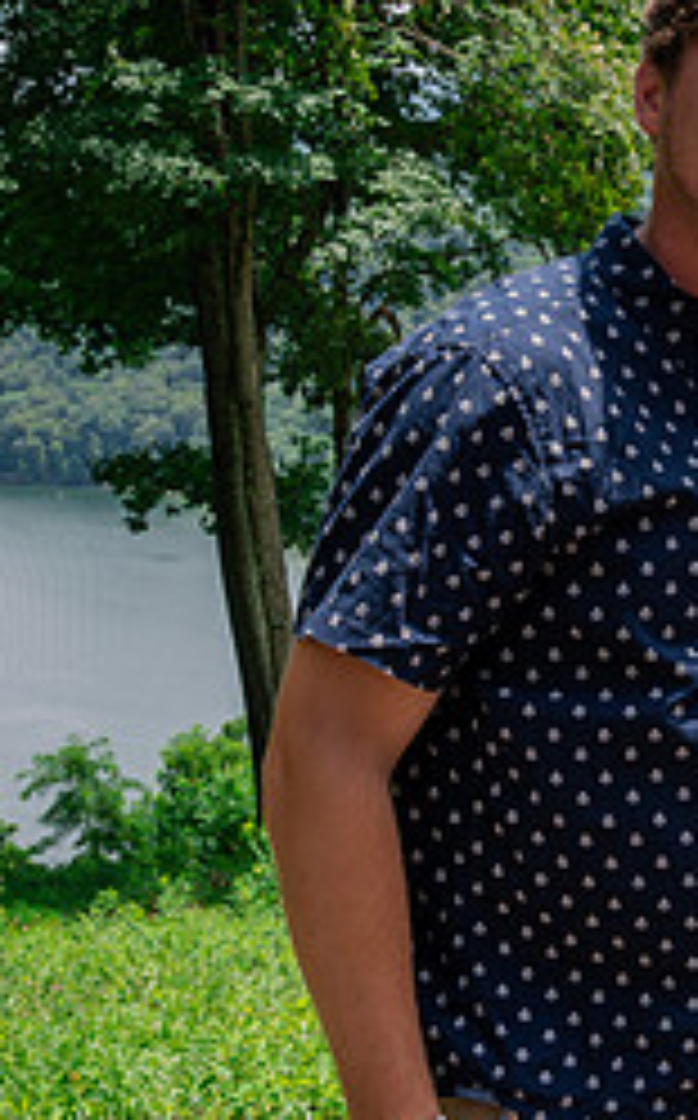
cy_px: 729
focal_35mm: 75
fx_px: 2289
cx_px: 880
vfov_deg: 27.4
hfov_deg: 16.5
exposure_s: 1/250
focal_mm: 28
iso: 200
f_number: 8
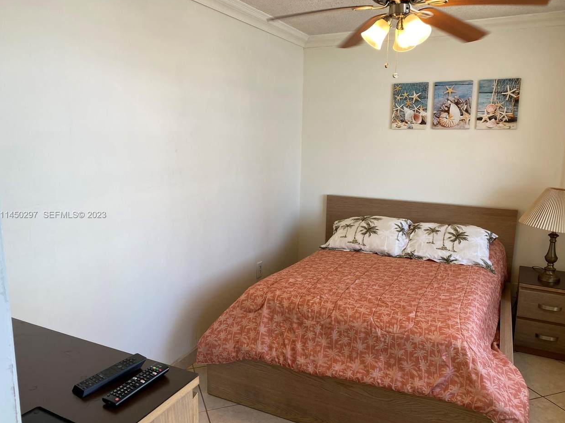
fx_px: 441
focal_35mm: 27
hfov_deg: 65.3
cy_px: 215
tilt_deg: -11.8
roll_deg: -1.8
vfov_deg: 51.3
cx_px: 285
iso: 40
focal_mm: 4.25
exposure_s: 1/120
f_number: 1.8
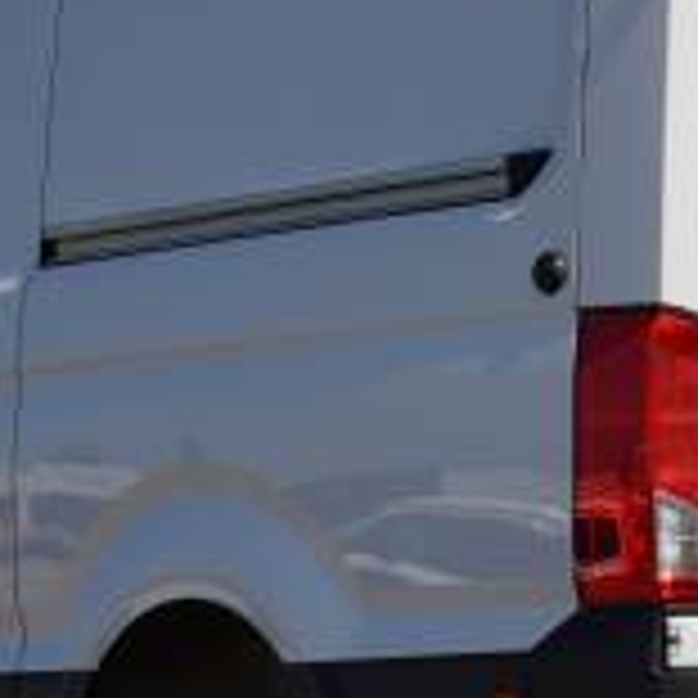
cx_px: 459
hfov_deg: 7.7
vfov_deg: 7.7
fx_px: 5173
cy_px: 324
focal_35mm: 227
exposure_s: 1/160
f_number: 11
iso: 100
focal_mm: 43
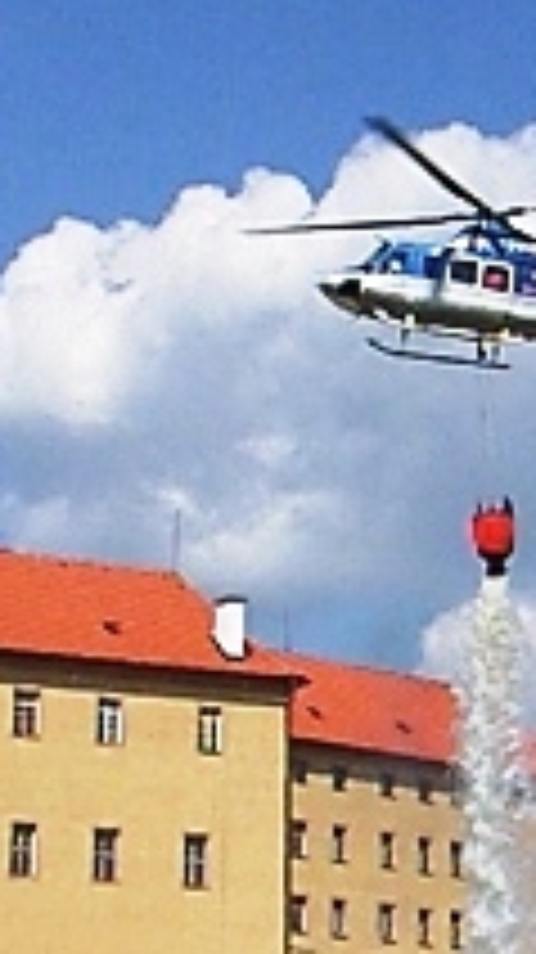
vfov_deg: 18.6
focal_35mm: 115
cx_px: 369
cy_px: 598
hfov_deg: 10.5
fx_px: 2910
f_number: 7.1
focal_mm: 9
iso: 50
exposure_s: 1/400
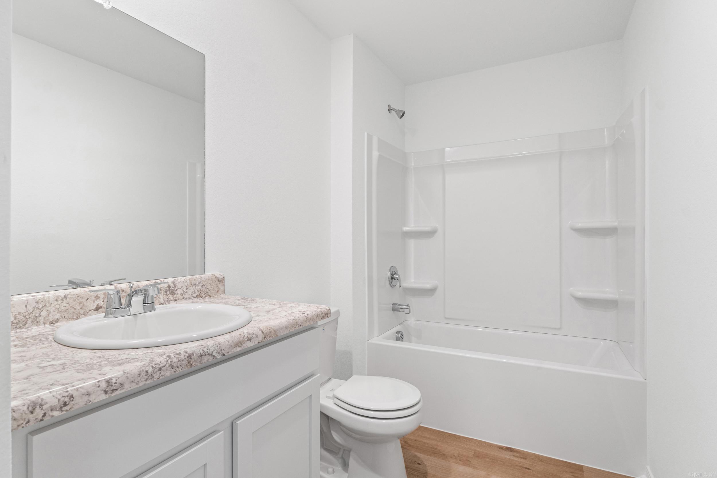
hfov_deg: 90.0
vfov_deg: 67.4
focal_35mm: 18
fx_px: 358
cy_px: 239
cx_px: 358
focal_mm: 12
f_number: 9
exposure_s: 1/4
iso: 250
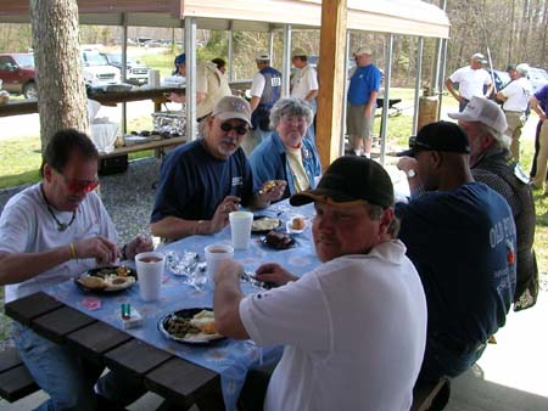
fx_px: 586
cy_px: 206
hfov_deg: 50.1
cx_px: 274
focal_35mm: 37
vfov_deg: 38.7
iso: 100
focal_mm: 5.6
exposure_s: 1/329
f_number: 2.7
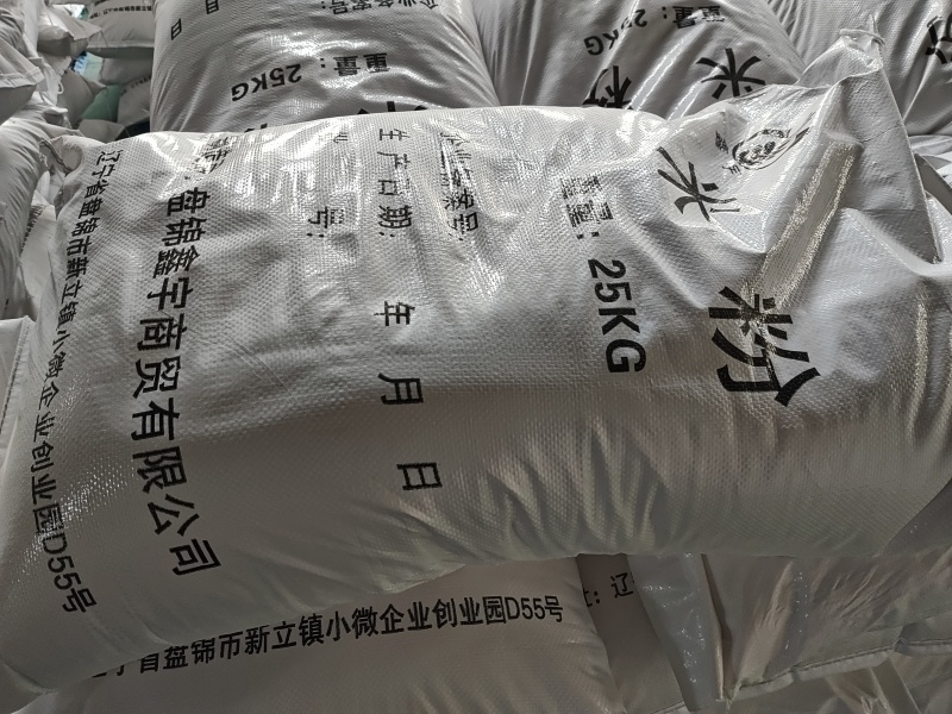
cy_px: 357
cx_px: 476
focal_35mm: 26
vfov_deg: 53.1
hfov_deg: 67.3
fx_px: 715
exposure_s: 1/50
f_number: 1.8
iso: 263
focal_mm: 4.26
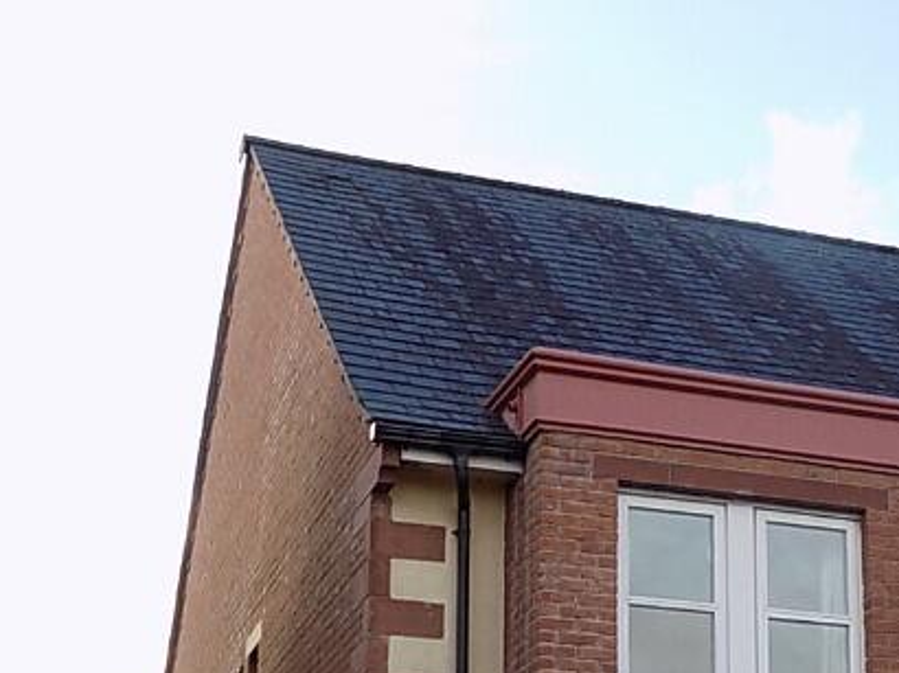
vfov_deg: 19.0
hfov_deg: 25.2
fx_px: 1947
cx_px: 809
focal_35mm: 75
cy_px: 699
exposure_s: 1/250
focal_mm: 5.3
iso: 80
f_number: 3.3
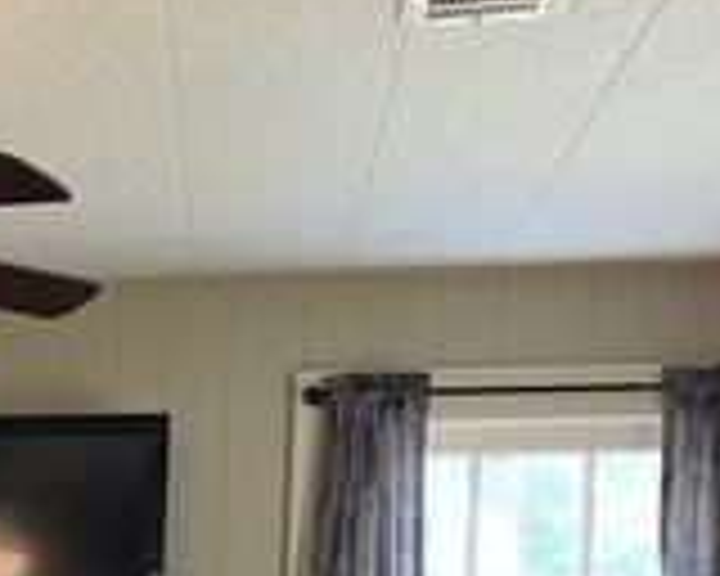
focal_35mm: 106
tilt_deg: -6.4
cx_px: -230
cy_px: 938
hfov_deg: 17.0
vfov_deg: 13.4
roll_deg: -0.6
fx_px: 2259
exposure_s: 1/60
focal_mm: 4.25
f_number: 1.8
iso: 320
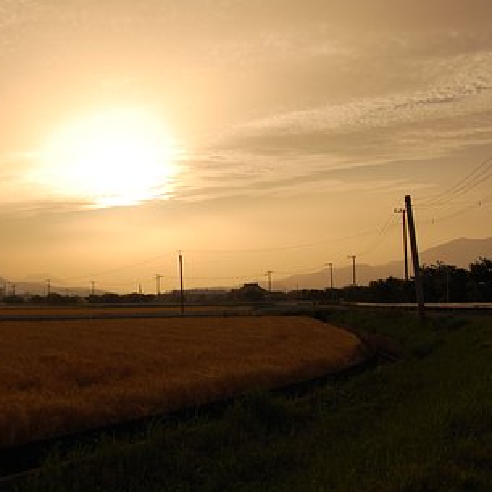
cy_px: 240
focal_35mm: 47
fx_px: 756
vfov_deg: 36.1
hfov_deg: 35.6
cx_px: 156
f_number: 11
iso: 200
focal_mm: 22
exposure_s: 1/500
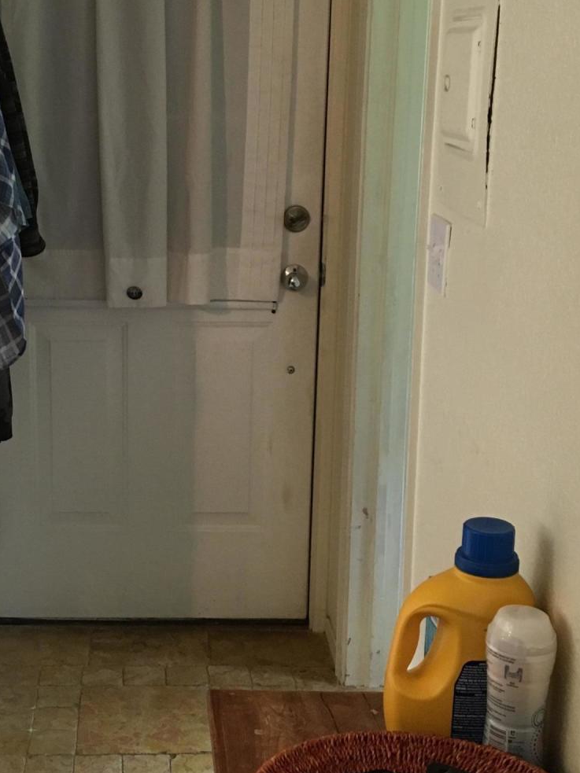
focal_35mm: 59
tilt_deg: -14.2
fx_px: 1318
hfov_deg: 24.5
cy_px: 394
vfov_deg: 32.7
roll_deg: -0.2
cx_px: 133
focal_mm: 4.15
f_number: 2.2
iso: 125
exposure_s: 1/30
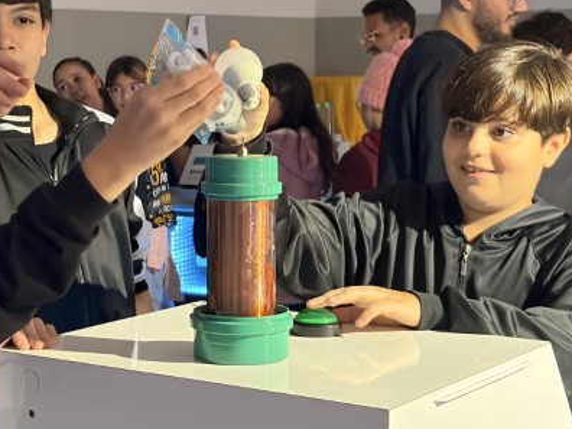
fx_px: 1388
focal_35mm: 84
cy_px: 181
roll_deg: +1.3
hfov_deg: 23.2
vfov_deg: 17.6
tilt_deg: -3.2
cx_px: 217
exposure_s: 1/40
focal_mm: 5.96
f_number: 1.6
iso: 320
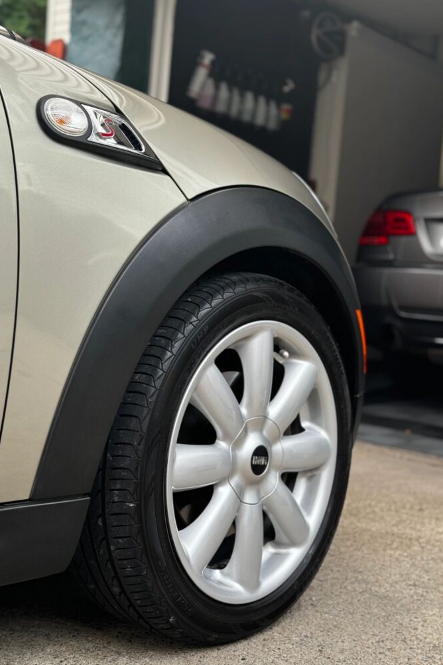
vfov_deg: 38.9
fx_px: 941
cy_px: 338
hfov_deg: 26.5
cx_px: 208
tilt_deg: -3.3
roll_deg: -4.3
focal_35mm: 51
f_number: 1.78
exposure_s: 1/130
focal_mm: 6.76
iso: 80
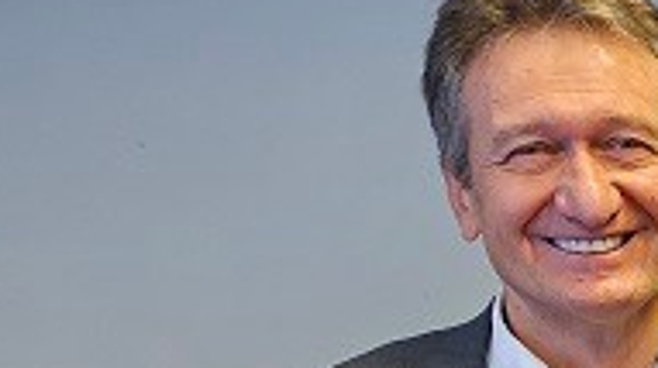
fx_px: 1830
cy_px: 488
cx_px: 1192
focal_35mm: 105
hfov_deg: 16.8
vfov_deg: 11.2
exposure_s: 1/100
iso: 400
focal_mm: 6.3
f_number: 1.7
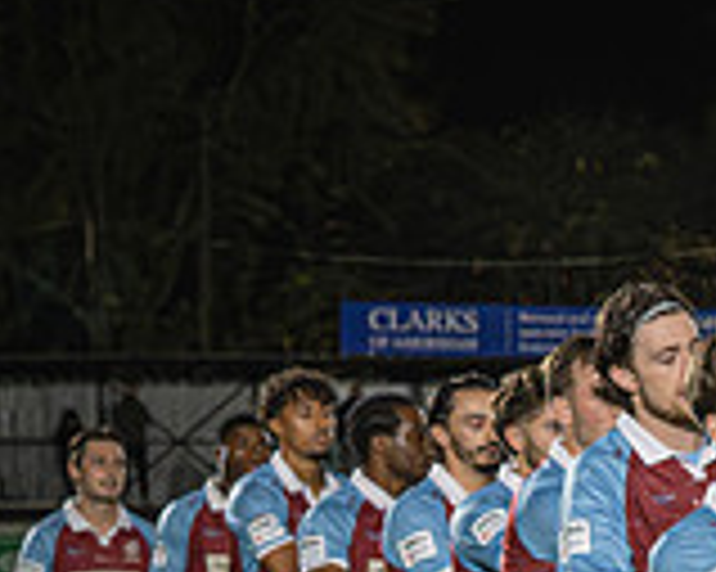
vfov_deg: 6.4
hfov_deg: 7.8
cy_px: 910
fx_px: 5062
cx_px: 1288
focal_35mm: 239
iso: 4000
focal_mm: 40
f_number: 4
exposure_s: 1/400
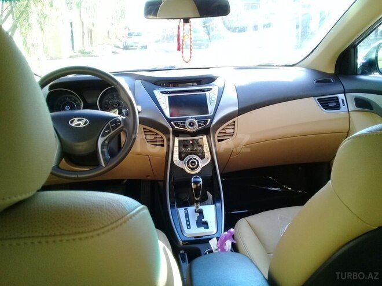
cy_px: 143
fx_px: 342
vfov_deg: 45.4
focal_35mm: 31
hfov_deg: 58.4
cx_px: 191
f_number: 2.2
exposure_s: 1/100
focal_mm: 3.3
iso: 64
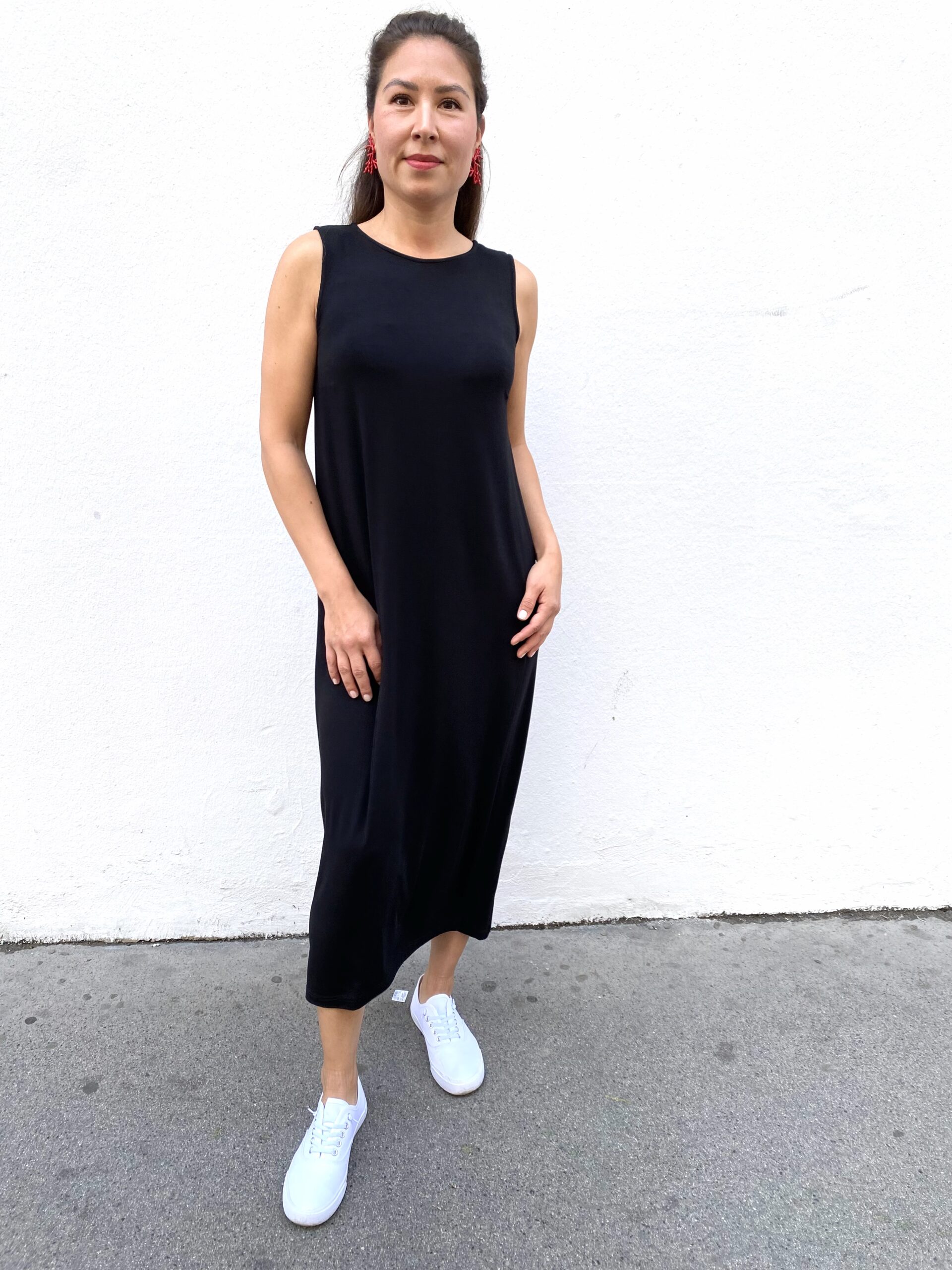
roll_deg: -0.7
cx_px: 476
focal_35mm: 26
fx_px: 953
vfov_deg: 67.3
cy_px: 635
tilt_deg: -13.2
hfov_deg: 53.1
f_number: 1.8
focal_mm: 4.25
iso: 32
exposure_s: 1/238
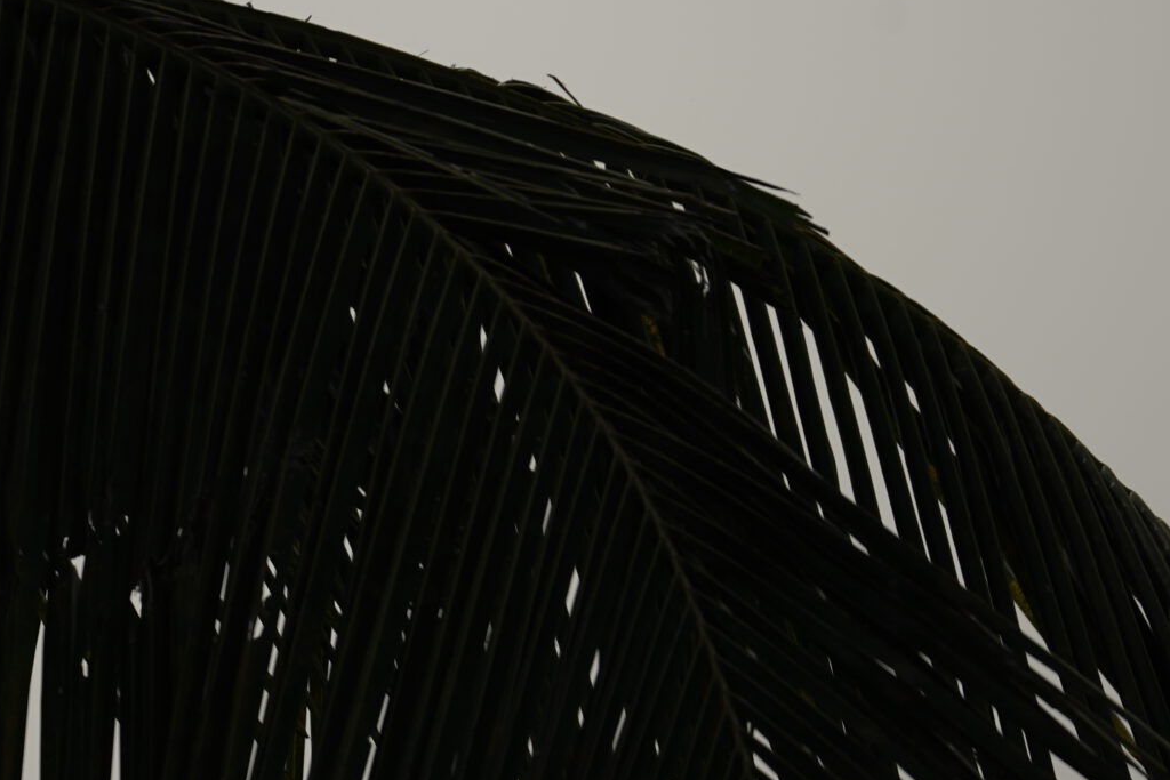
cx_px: 56
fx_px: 34517
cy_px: -152
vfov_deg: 1.3
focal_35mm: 1062
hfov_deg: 1.9
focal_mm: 425
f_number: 7.1
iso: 100
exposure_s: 1/1250
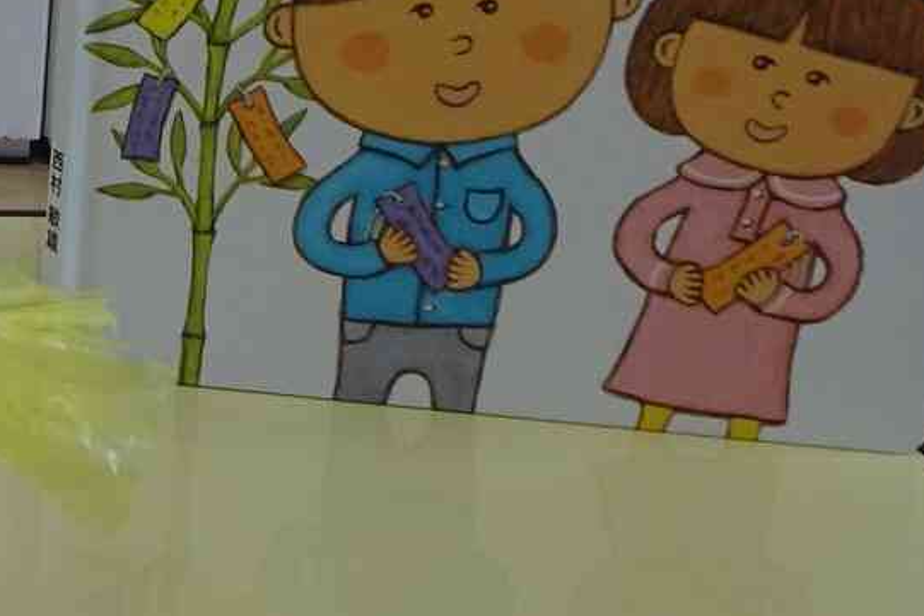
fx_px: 2901
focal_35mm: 113
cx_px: -594
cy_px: 104
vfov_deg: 12.1
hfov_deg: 16.0
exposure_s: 1/80
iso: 80
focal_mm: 4.1
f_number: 3.5
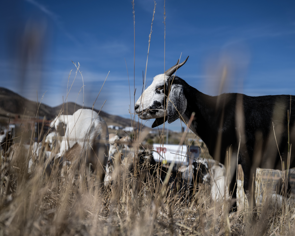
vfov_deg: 32.1
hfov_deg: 39.4
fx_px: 410
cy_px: 120
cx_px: 176
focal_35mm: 47
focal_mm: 41
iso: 64
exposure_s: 1/2000
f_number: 4
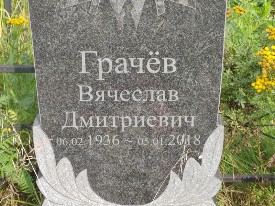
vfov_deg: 15.6
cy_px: 103
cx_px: 138
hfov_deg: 20.7
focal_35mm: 95
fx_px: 755
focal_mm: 5.52
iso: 100
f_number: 1.9
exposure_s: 1/390
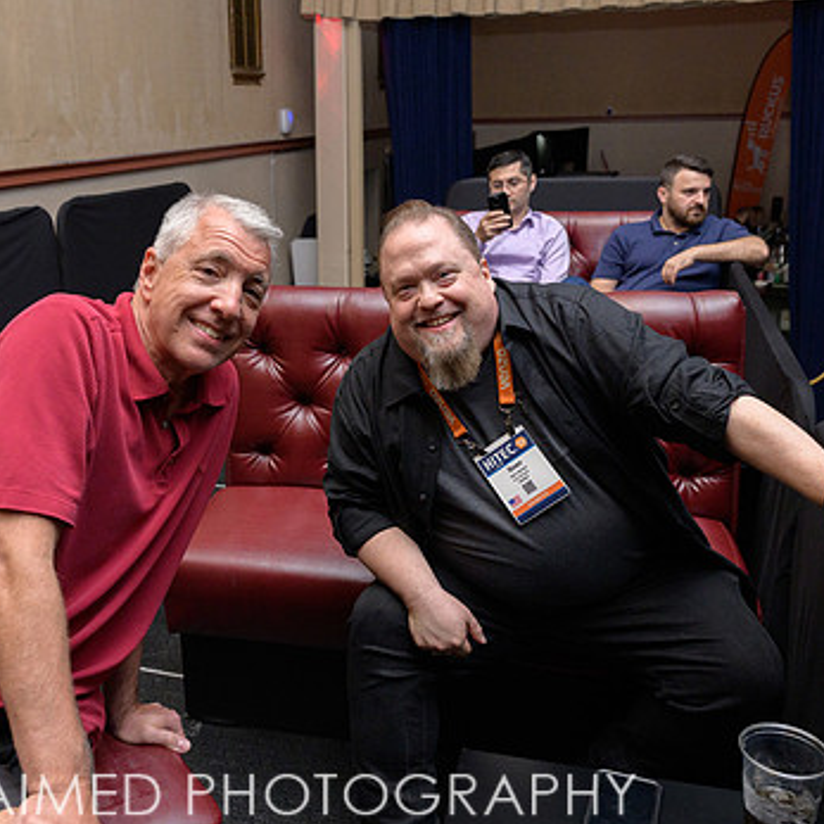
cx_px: 314
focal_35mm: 36
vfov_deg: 45.9
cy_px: 360
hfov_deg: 45.7
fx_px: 970
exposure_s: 1/200
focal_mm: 24
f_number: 4
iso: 2000
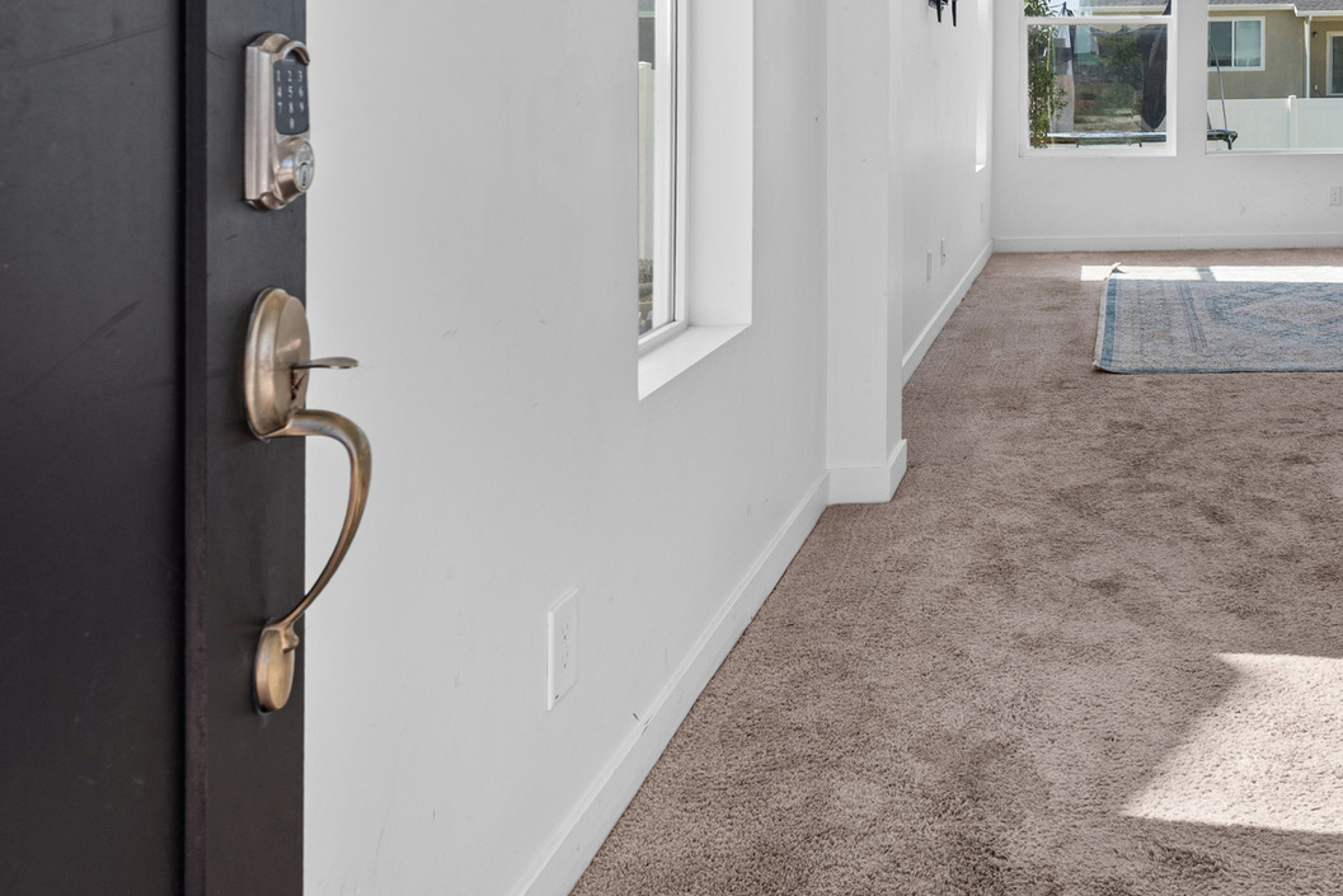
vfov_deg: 39.8
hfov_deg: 54.6
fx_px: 1157
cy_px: 123
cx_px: 1138
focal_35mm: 31
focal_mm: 16
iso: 100
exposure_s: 1/20
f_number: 9
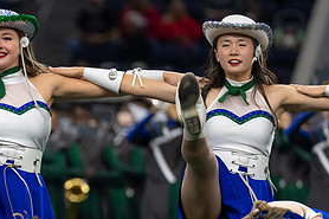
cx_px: -24
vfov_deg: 2.3
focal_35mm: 590
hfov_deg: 3.5
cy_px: 172
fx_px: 5389
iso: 1600
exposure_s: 1/1000
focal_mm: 200
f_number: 2.8
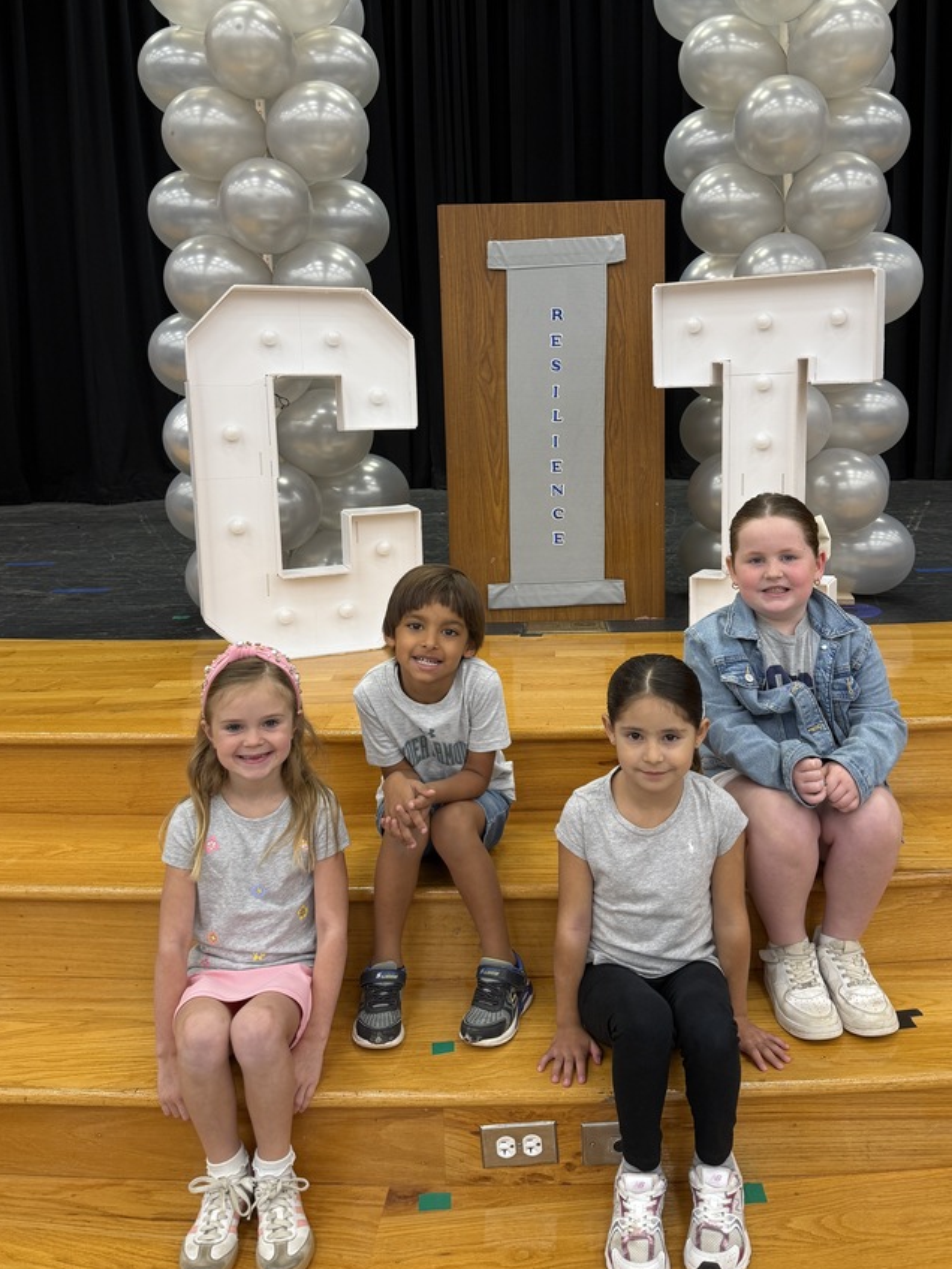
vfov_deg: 61.2
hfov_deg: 48.2
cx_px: 533
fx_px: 1063
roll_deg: +0.9
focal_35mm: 29
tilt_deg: -6.9
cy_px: 521
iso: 125
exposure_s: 1/60
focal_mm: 6.76
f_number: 1.78
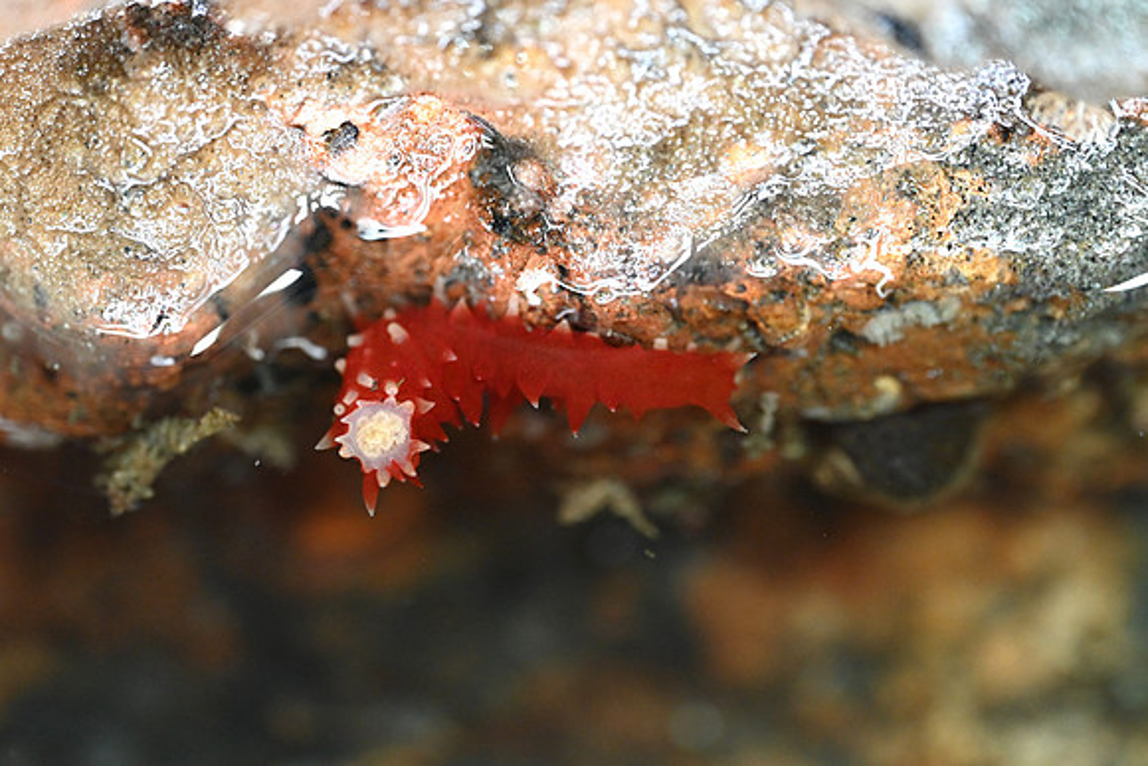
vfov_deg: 13.0
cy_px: 383
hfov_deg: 19.5
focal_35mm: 105
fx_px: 3349
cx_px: 574
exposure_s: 1/160
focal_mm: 105
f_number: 3.3
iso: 2500
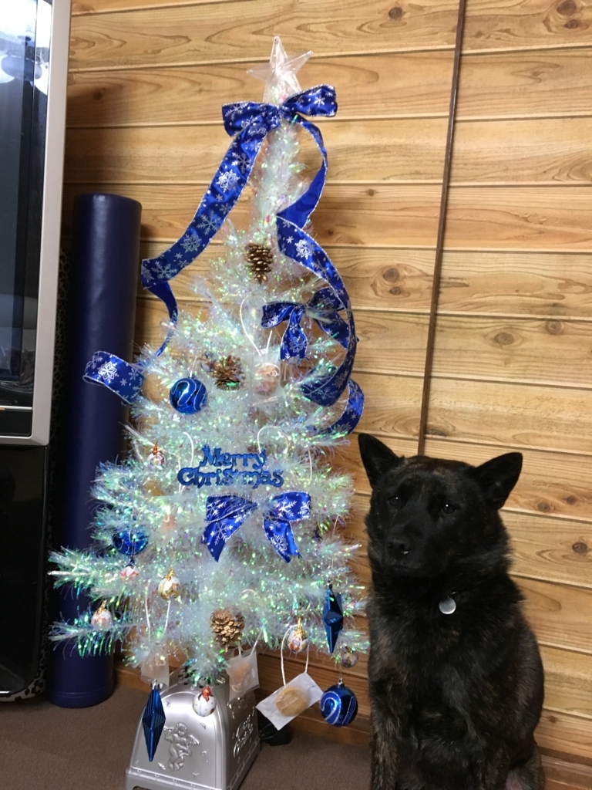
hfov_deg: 48.2
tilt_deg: -4.5
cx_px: 296
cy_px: 395
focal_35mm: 29
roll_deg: -3.5
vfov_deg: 61.7
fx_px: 661
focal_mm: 4.15
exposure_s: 1/15
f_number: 2.2
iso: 200
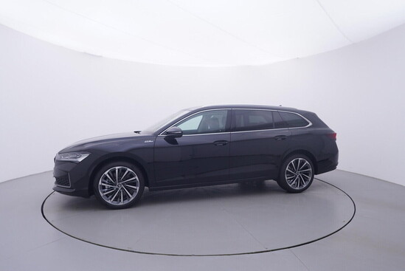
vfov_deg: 56.2
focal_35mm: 22
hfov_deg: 77.3
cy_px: 136
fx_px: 253
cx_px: 202
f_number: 5
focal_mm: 15
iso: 200
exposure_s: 1/80
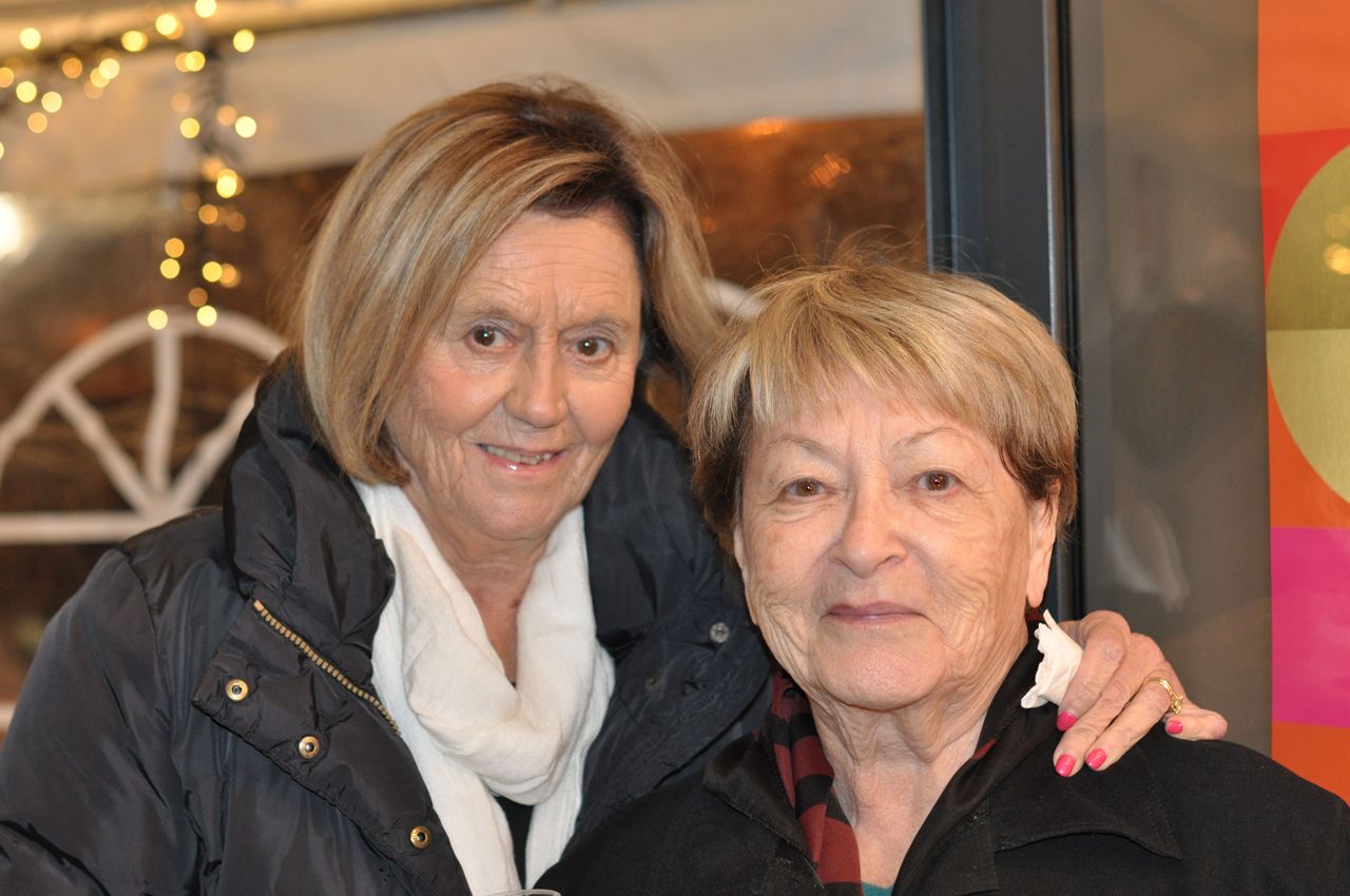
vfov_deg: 18.1
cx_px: 675
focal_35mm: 75
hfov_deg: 27.0
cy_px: 448
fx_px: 2809
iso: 800
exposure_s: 1/60
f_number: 2.8
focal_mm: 50
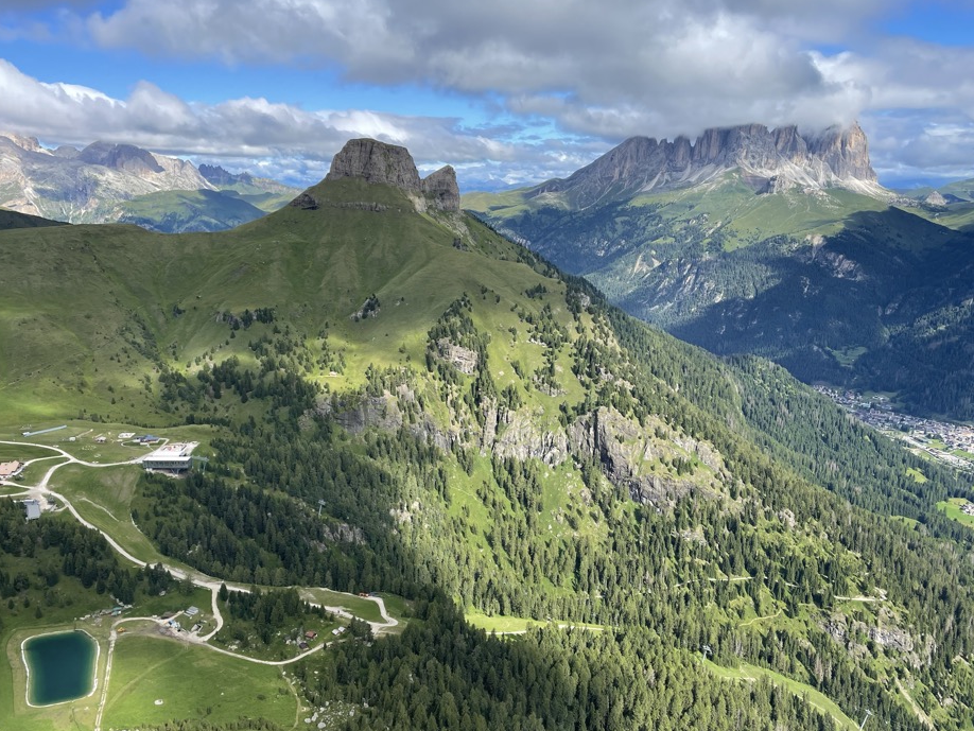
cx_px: 466
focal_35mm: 29
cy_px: 397
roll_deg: -0.2
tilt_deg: -13.2
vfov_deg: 48.2
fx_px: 816
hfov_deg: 61.6
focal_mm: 4.2
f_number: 1.6
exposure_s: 1/2398
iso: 32
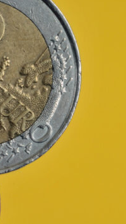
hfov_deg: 6.0
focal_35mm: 203
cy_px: 92
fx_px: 1207
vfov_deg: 10.6
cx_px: 8
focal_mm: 60
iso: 200
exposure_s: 1/125
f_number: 36
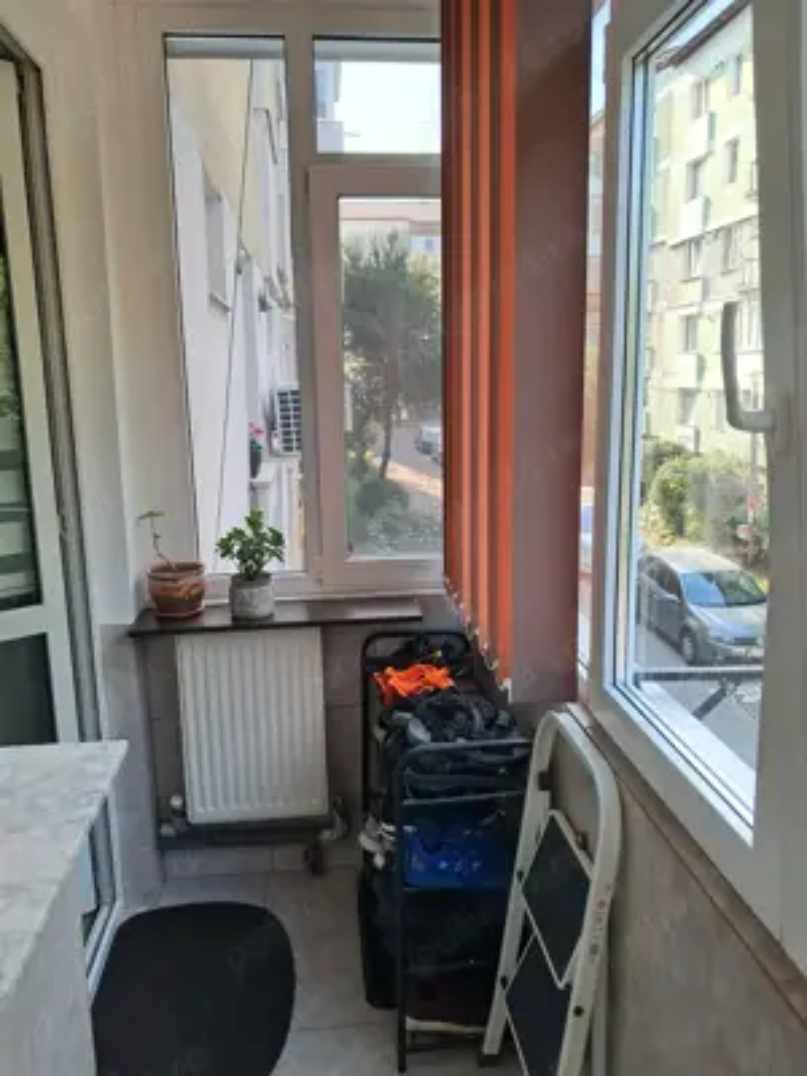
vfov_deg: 65.3
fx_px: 839
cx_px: 404
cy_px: 538
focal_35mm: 27
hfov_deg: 51.4
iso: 50
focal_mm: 4
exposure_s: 1/50
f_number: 1.8
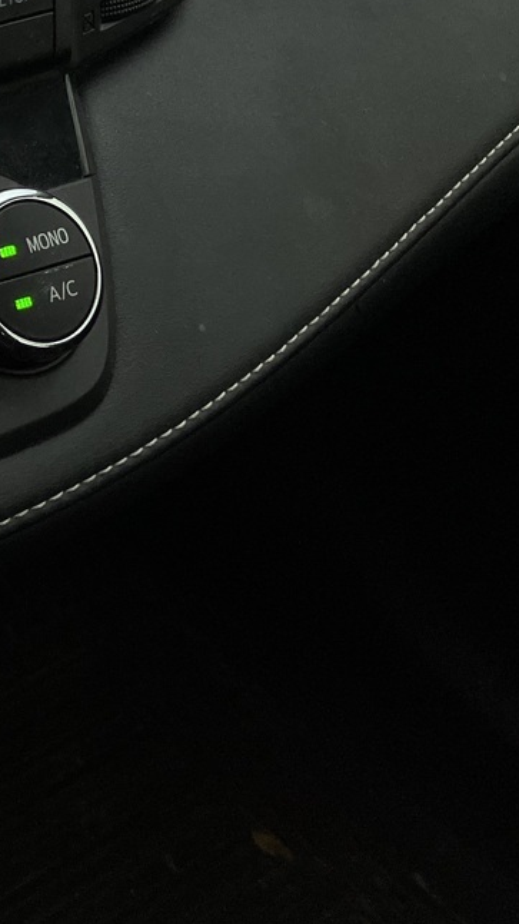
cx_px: -445
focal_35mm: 68
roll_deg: -2.2
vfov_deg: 30.1
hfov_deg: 15.1
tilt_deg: -32.7
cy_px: 157
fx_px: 1665
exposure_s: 1/121
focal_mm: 3.99
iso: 80
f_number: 1.8
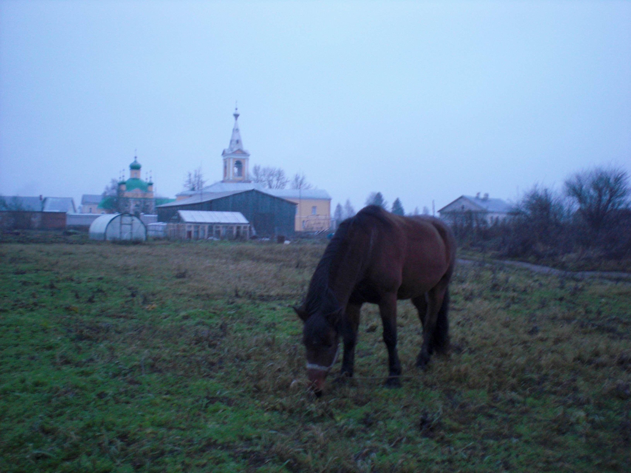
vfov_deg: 37.7
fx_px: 693
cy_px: 236
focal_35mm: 38
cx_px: 316
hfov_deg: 49.0
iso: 200
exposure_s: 1/20
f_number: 3.1
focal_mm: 6.3
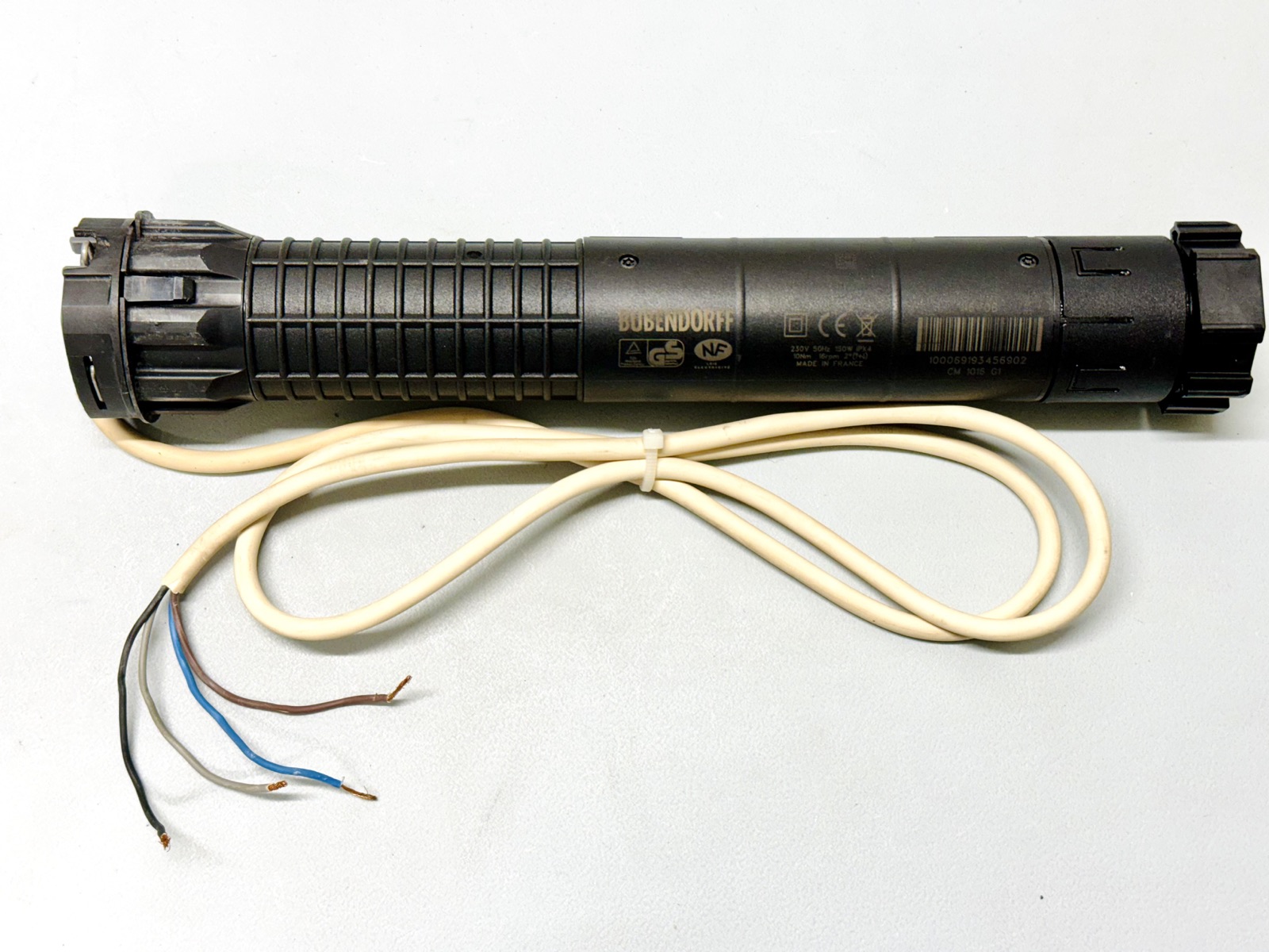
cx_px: 634
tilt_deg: -78.3
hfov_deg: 39.7
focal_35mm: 48
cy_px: 476
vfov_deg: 30.3
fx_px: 1760
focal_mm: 6.86
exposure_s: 1/50
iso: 64
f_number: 1.78
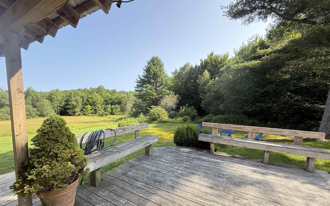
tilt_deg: -6.1
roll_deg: -1.4
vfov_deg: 74.3
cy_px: 119
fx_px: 135
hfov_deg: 101.5
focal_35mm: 15
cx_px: 166
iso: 64
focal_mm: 2.22
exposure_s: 1/393
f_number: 2.2
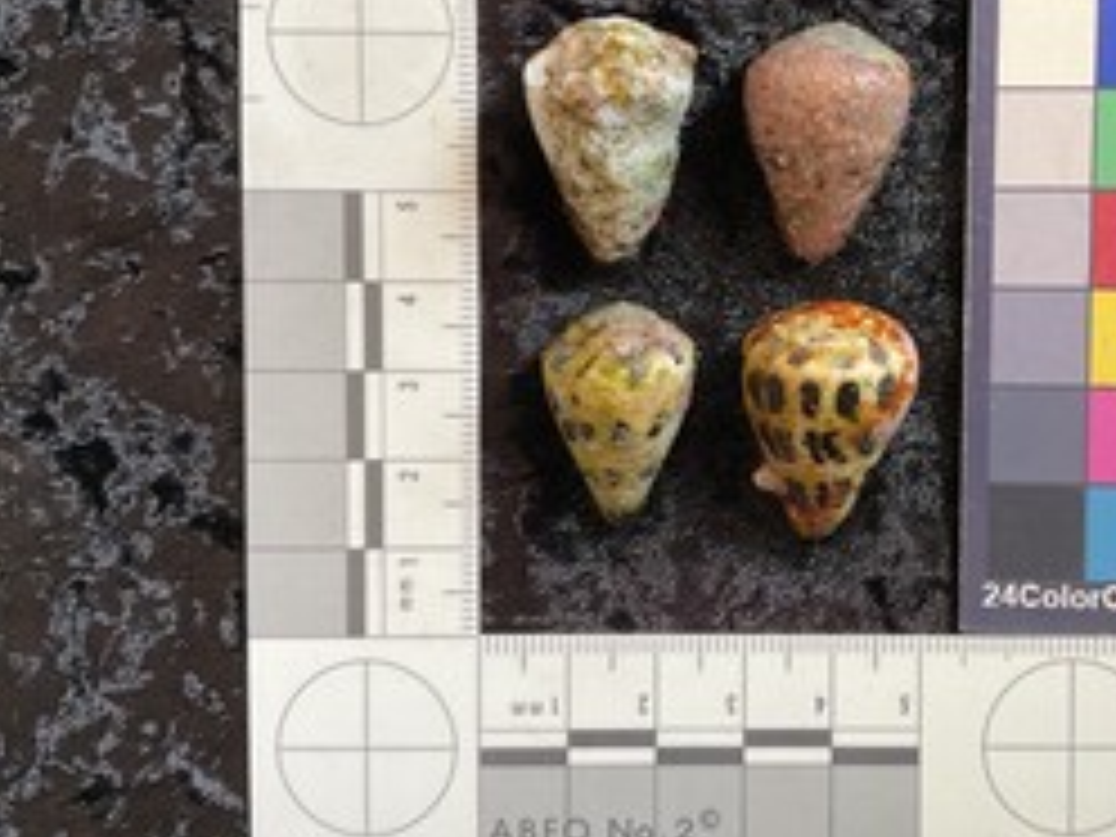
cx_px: 783
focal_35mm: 41
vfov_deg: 35.1
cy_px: 353
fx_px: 1322
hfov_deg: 44.8
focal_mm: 3
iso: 64
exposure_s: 1/60
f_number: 1.8
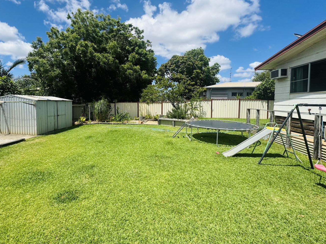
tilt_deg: -1.6
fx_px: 151
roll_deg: -0.1
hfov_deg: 93.9
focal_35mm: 16
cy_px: 107
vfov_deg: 77.8
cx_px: 140
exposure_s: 1/1506
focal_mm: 2.22
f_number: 2.2
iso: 50
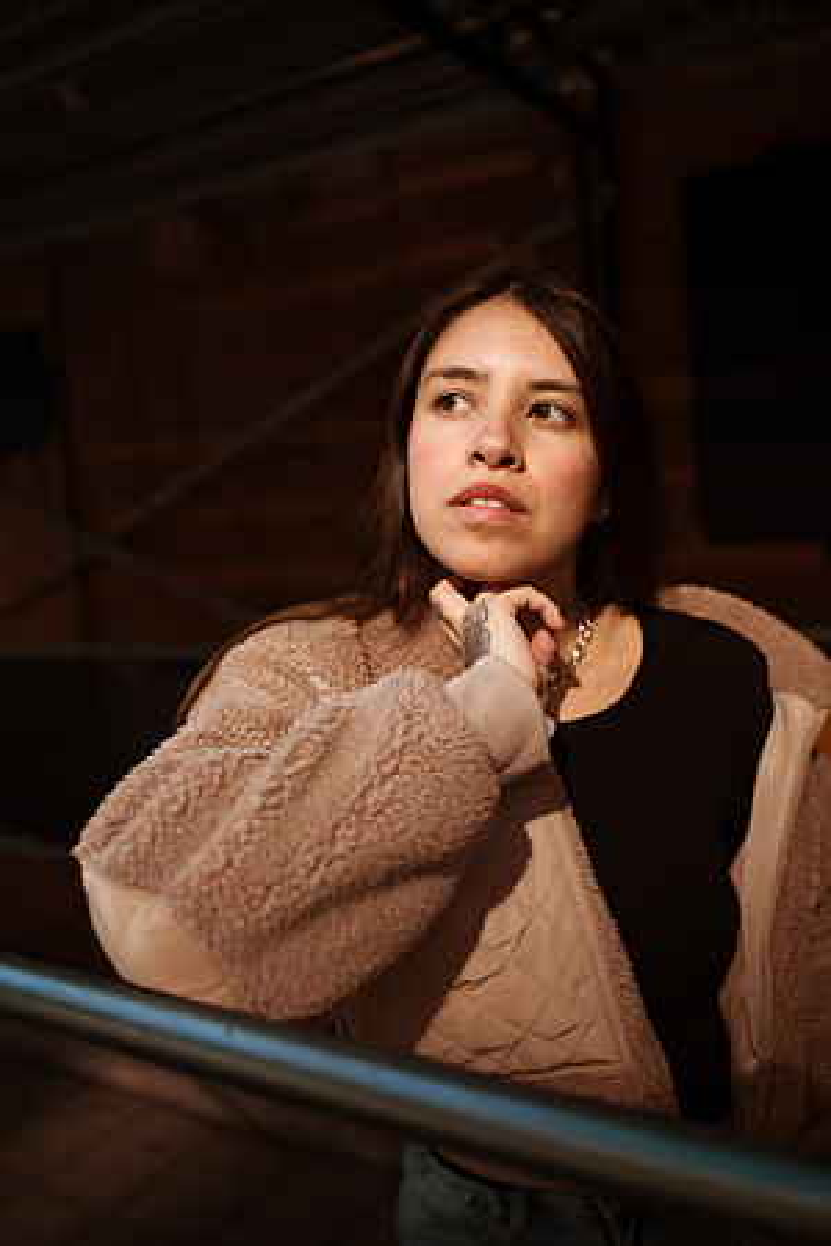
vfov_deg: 54.4
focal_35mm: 35
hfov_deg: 37.9
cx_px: 416
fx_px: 1212
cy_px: 623
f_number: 2.2
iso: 50
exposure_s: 1/1250
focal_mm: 35
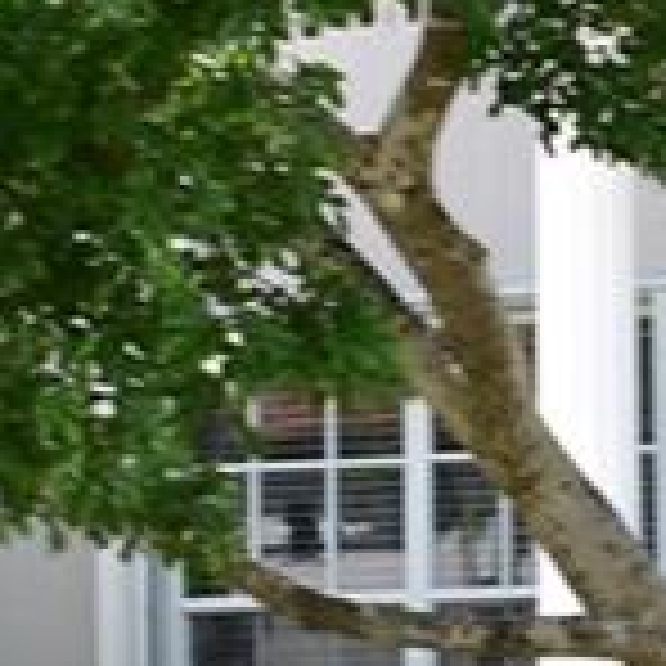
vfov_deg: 5.0
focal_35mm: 346
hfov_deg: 5.1
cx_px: 540
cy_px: 864
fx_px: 7523
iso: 100
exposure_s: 1/125
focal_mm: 25
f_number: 5.6
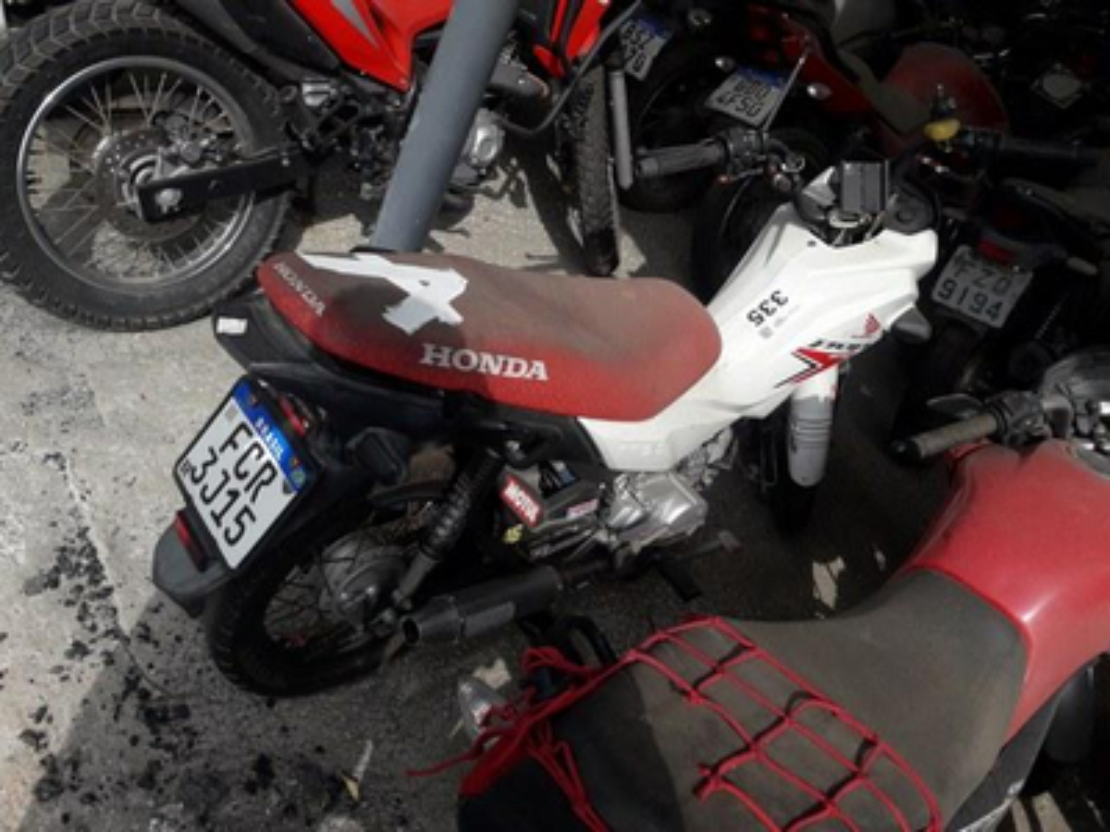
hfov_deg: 63.4
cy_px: 416
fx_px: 898
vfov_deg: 49.7
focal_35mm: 28
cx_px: 555
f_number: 1.9
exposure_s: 1/1653
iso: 40
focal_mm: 3.7
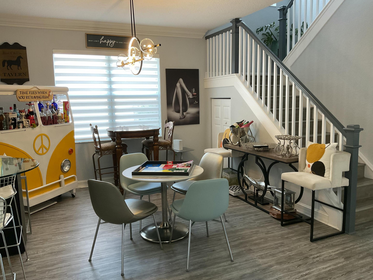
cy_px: 140
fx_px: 312
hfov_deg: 61.7
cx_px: 186
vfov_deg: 48.2
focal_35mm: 29
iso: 64
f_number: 1.8
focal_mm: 3
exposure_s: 1/60
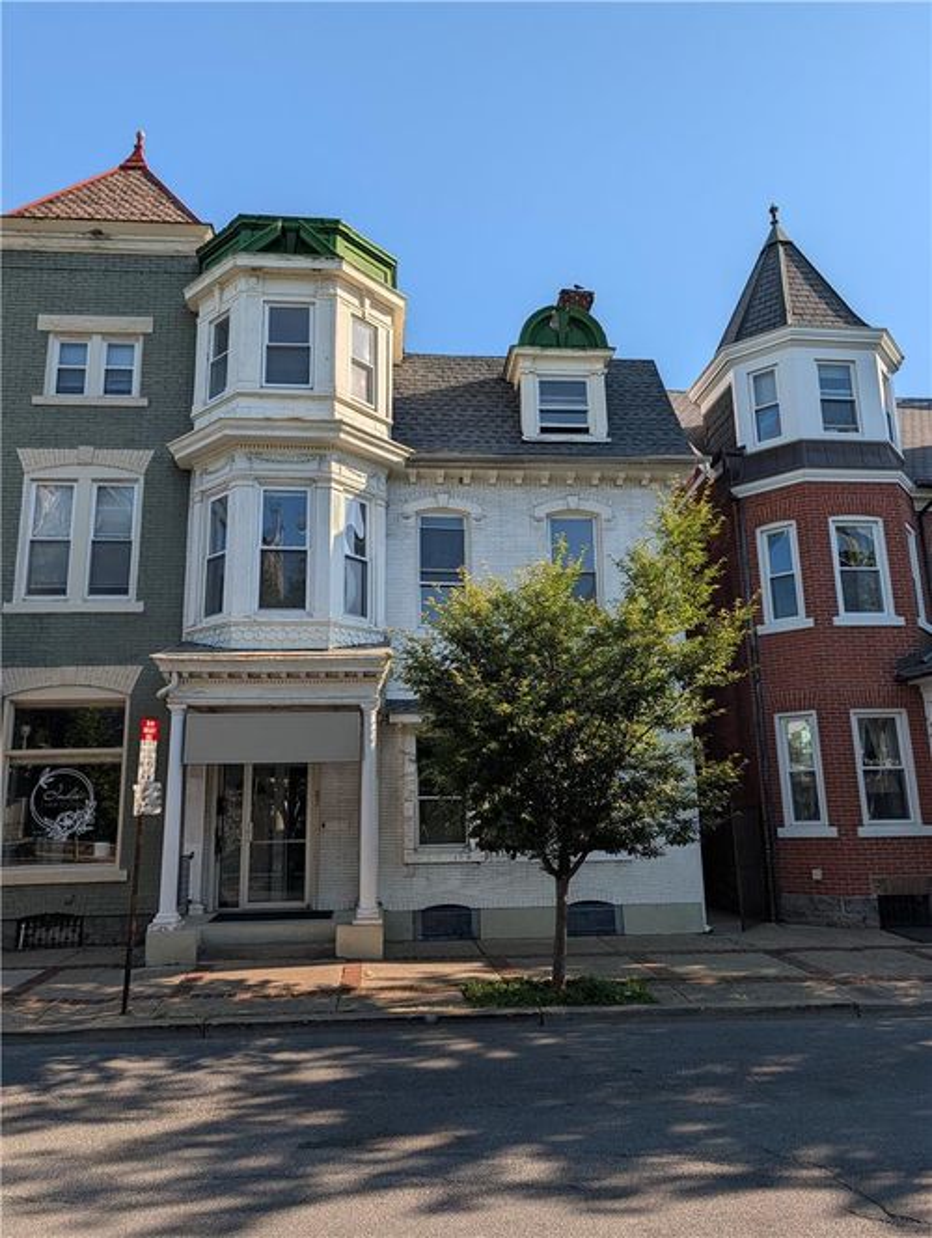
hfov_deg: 56.9
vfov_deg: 71.5
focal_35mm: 24
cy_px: 619
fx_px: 859
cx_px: 466
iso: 18
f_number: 1.68
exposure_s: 1/876
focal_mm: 6.9
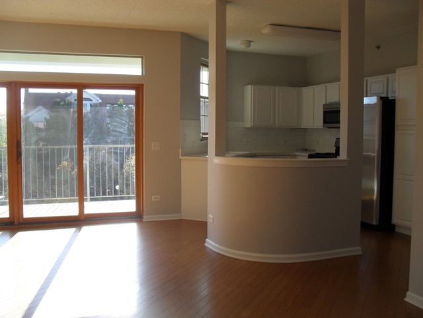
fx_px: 428
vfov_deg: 40.7
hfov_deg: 52.6
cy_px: 159
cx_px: 212
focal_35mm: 35
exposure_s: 1/180
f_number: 3.2
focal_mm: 6.3
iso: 100
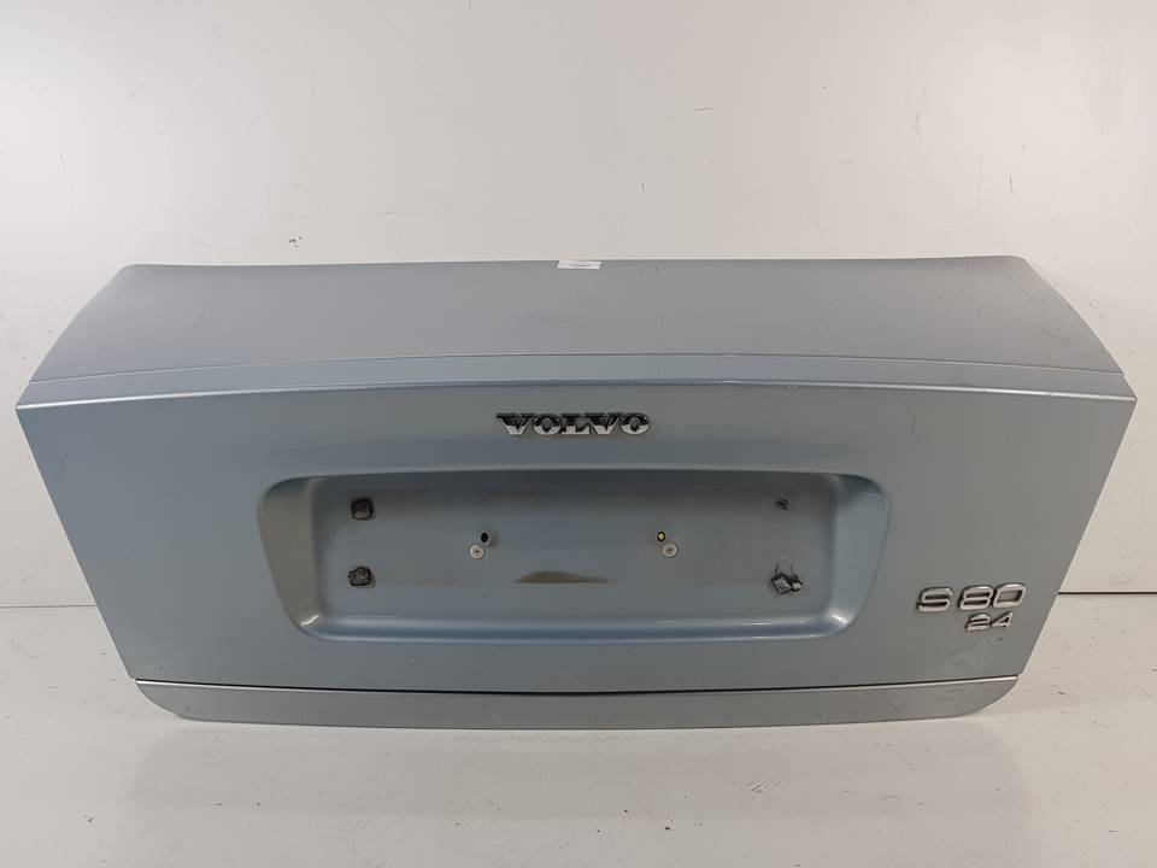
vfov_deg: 53.1
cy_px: 434
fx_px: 869
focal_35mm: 26
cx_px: 578
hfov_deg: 67.3
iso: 40
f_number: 1.7
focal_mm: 4.2
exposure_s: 1/100
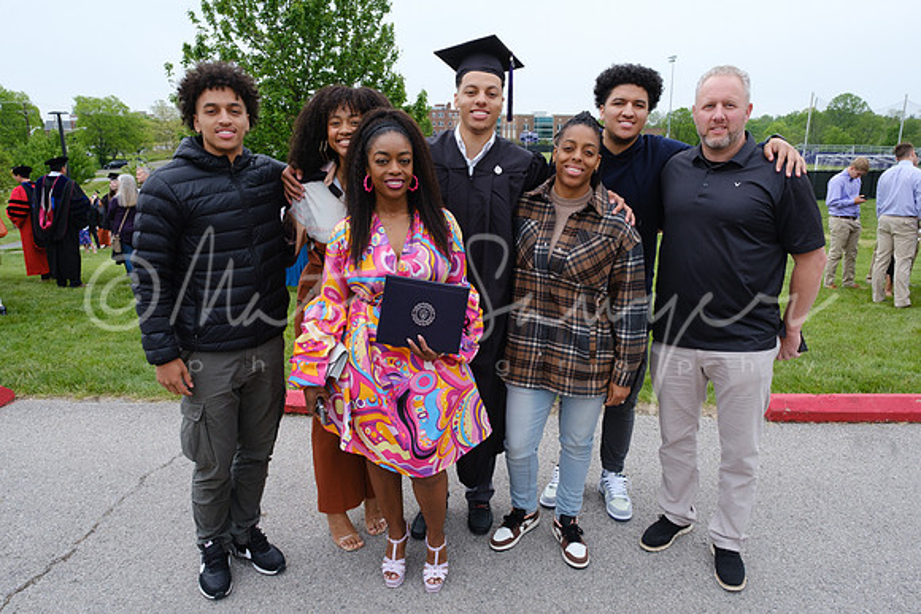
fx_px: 614
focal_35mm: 24
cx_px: 460
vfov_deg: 53.2
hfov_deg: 73.7
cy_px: 307
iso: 400
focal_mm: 16
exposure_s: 1/125
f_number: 9
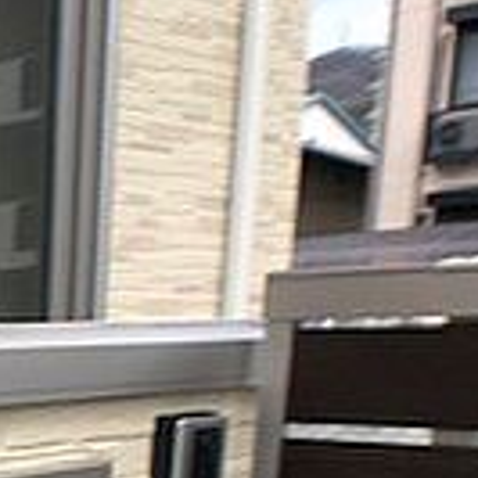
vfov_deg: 14.4
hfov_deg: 13.0
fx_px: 1750
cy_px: 737
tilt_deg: -17.5
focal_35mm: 112
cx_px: -550
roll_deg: +3.2
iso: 20
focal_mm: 4
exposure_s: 1/917
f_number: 1.8
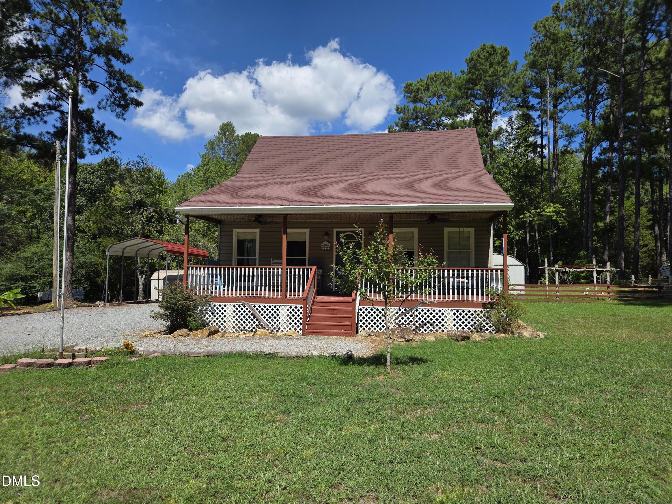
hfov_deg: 73.9
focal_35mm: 23
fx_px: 446
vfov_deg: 58.9
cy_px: 252
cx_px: 336
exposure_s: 1/6034
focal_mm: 5.4
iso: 80
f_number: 1.8
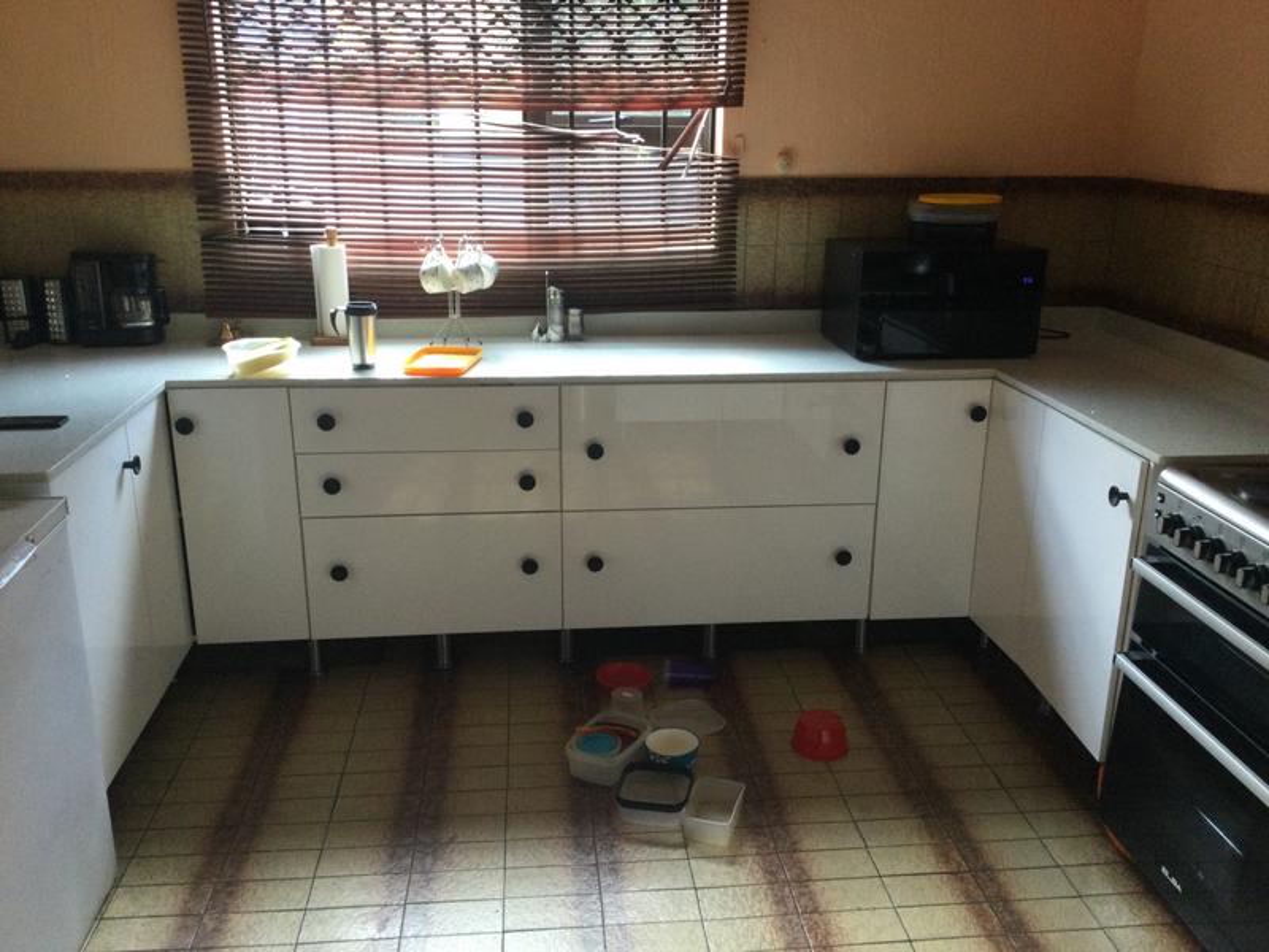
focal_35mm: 31
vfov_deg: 45.4
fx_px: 1136
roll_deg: -0.9
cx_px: 634
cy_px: 476
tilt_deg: -18.7
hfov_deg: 58.4
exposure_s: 1/33
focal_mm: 3.3
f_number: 2.4
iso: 40
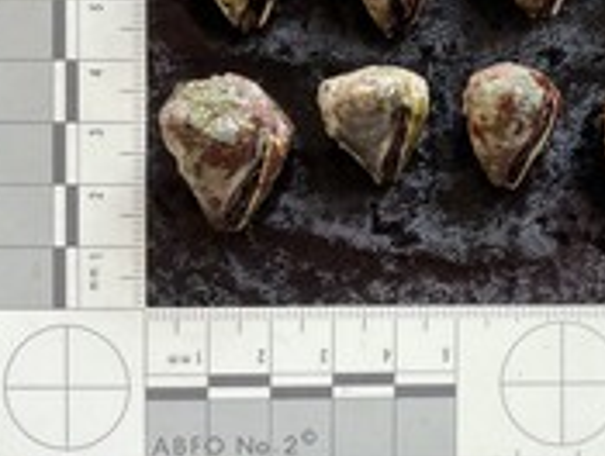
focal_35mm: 58
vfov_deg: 25.0
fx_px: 1016
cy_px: 112
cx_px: 522
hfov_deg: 31.9
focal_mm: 3
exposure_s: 1/60
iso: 100
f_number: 1.8
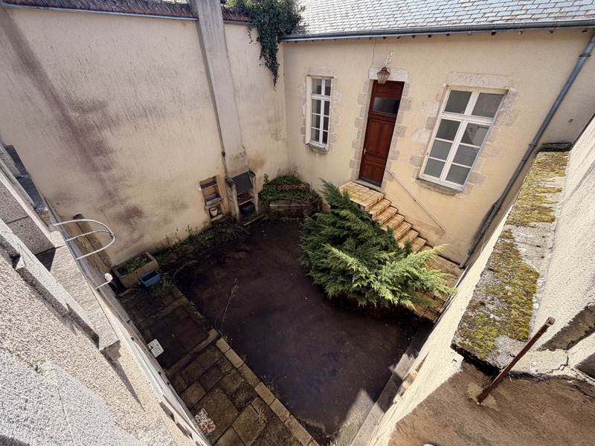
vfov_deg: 85.7
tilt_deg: -35.6
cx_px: 298
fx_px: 241
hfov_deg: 102.1
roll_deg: +0.9
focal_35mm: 14
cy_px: 223
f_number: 2.2
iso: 64
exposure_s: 1/472
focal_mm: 2.22
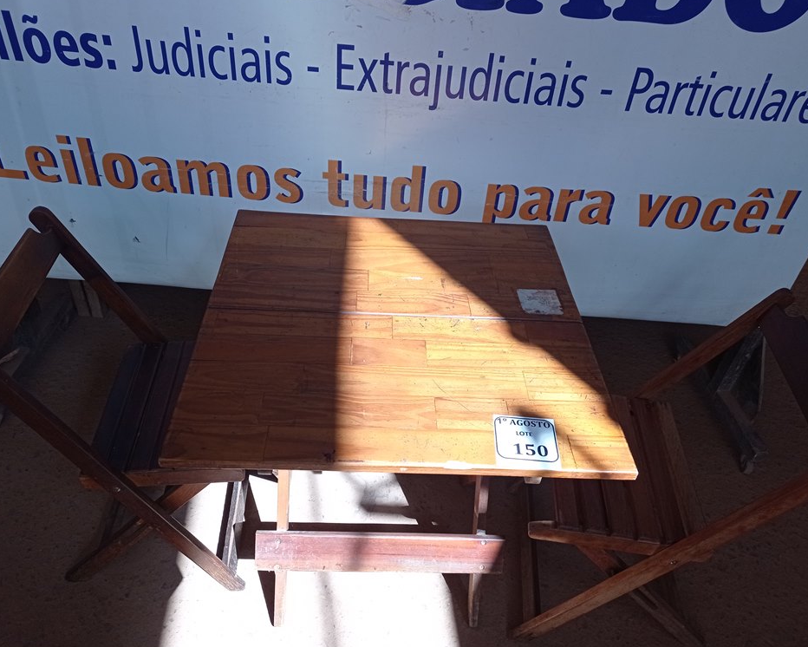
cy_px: 321
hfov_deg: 58.8
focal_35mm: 30
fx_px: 718
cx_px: 397
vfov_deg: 48.5
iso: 105
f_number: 1.79
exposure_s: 1/999
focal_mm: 4.7
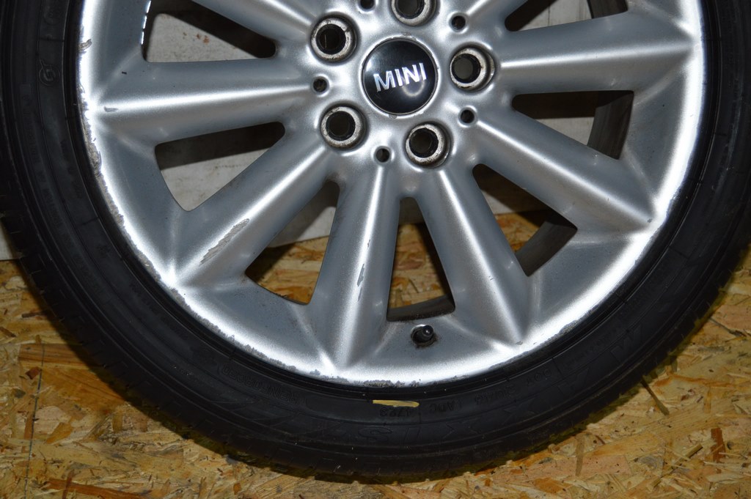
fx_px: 1313
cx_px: 376
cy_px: 250
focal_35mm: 63
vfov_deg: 21.5
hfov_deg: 31.9
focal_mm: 42
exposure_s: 1/60
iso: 720
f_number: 5
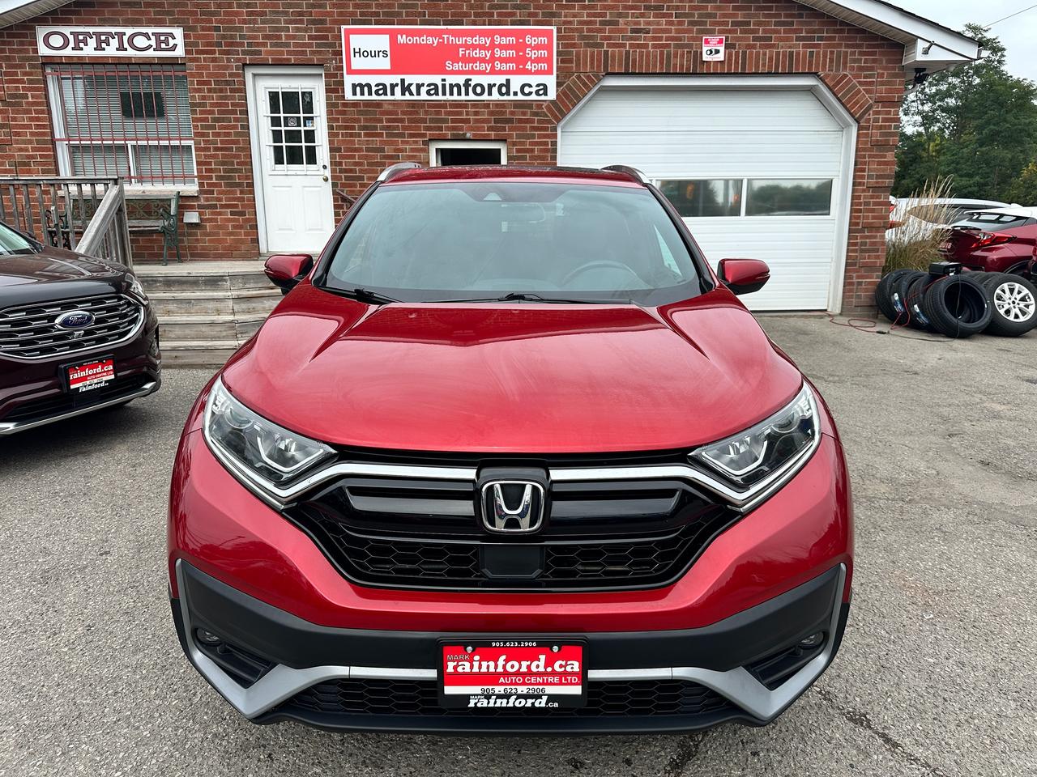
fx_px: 719
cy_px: 388
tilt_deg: -13.1
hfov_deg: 71.6
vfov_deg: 56.8
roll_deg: +0.2
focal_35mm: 24
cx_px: 518
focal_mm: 6.86
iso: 80
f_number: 1.78
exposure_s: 1/1812
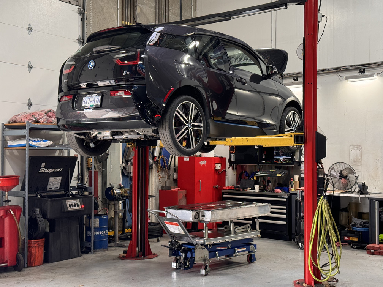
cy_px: 144
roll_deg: +0.4
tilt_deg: +0.9
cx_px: 192
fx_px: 531
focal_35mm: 48
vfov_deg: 30.3
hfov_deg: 39.7
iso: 160
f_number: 1.78
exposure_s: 1/120
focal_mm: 6.76
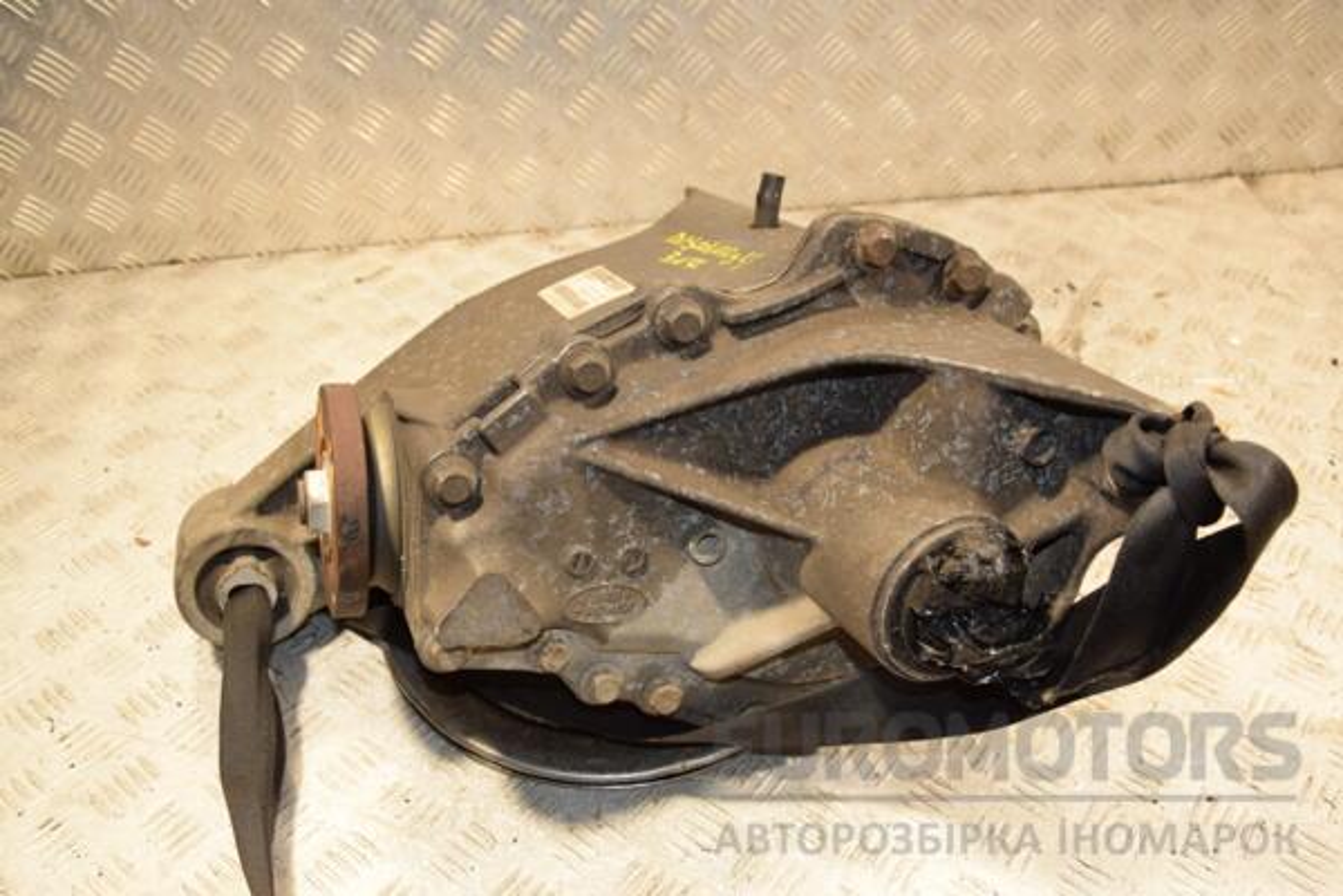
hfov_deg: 57.2
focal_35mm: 33
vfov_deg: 40.0
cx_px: 672
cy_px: 448
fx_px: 1231
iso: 800
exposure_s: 1/160
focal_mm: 22
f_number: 5
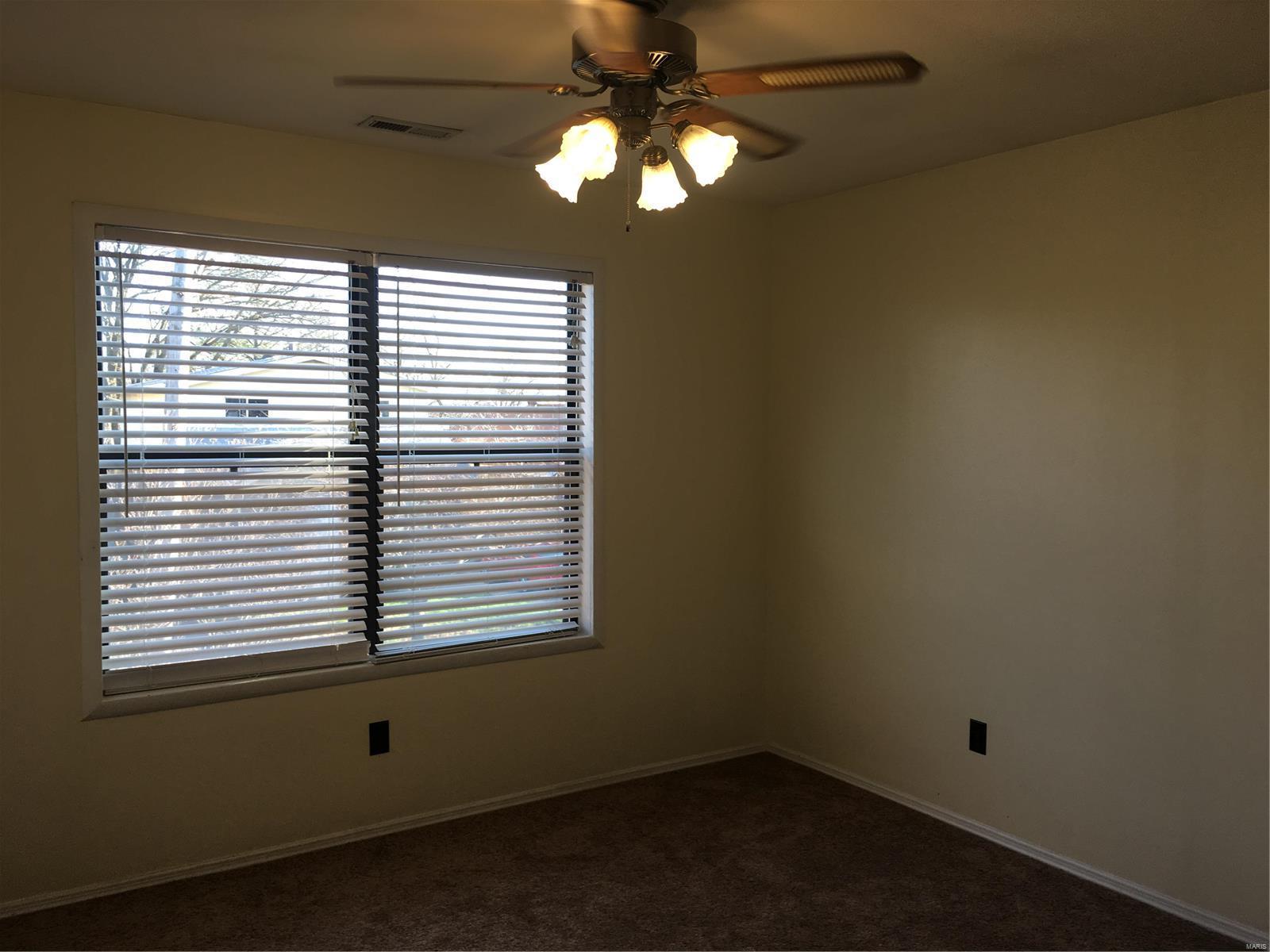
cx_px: 635
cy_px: 476
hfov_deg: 61.7
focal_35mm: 29
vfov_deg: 48.2
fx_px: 1064
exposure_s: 1/60
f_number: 2.2
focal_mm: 4.15
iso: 25
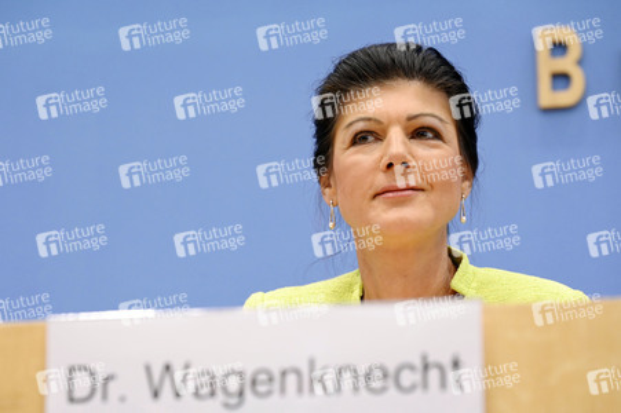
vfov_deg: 14.2
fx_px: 1655
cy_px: 206
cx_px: 310
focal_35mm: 96
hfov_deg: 21.3
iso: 5000
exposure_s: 1/500
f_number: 5.6
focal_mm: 96
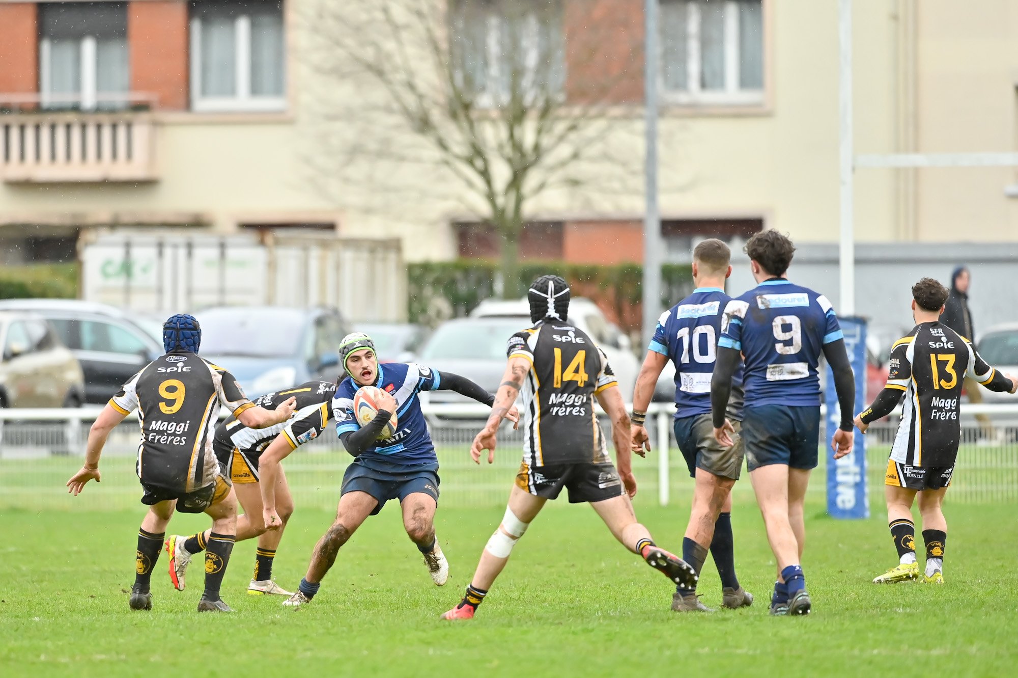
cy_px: 339
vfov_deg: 3.8
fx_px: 10174
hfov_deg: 5.7
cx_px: 509
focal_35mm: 360
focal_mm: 360
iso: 1100
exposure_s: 1/1600
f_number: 4
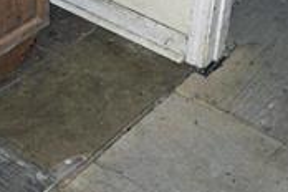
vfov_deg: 15.0
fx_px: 704
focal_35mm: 88
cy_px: -35
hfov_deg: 23.1
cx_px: 182
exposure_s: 1/13.6
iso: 125
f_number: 1.8
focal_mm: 5.4
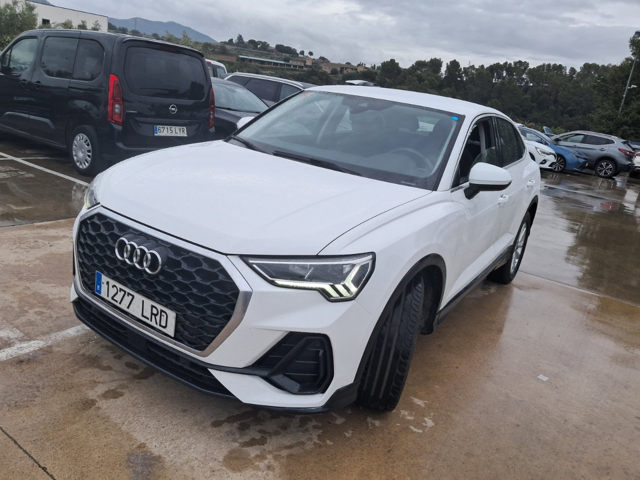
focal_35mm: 27
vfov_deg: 51.4
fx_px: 499
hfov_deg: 65.3
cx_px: 320
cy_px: 240
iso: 50
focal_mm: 4
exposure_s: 1/207
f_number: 1.8
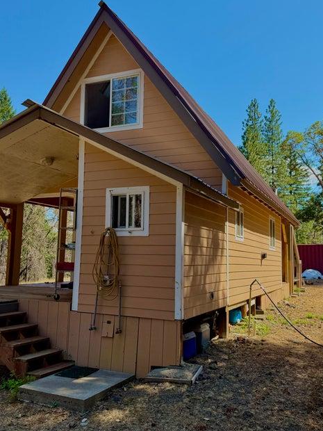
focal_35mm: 33
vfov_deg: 55.3
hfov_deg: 42.9
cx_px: 152
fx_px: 411
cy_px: 210
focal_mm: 6.76
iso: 80
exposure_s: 1/1689
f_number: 1.78
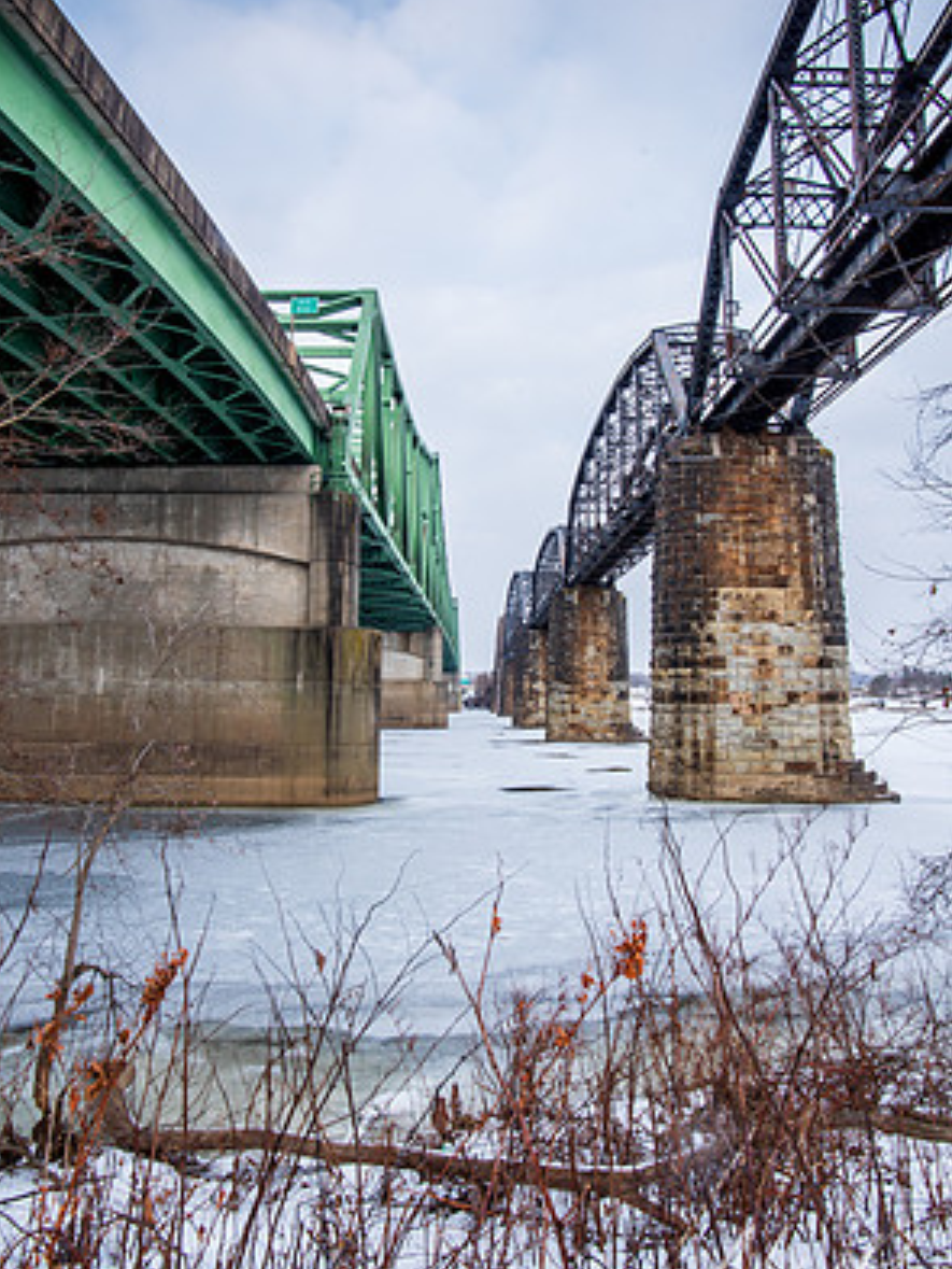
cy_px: 614
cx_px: 471
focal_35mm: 22
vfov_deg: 76.3
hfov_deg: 61.1
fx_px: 806
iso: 64
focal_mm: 20
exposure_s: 1/15
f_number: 13
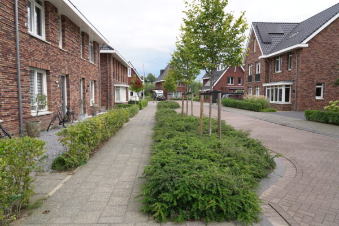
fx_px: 226
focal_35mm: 24
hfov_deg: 73.7
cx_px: 170
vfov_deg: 53.1
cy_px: 113
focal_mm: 24
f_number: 9
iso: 160
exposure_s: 1/125
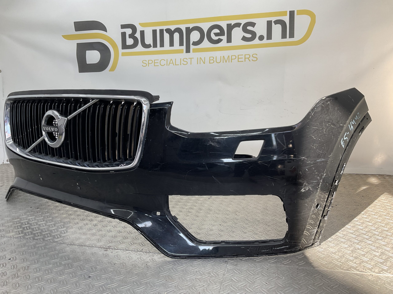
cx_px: 196
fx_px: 329
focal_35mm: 29
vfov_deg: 48.2
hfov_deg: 61.7
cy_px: 147
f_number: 1.8
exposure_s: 1/121
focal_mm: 3
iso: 16
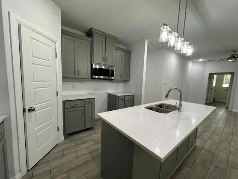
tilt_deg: -4.8
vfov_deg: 85.7
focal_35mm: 14
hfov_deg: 102.1
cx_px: 119
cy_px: 90
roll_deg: -2.1
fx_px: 96
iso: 200
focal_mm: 2.22
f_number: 2.2
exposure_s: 1/120
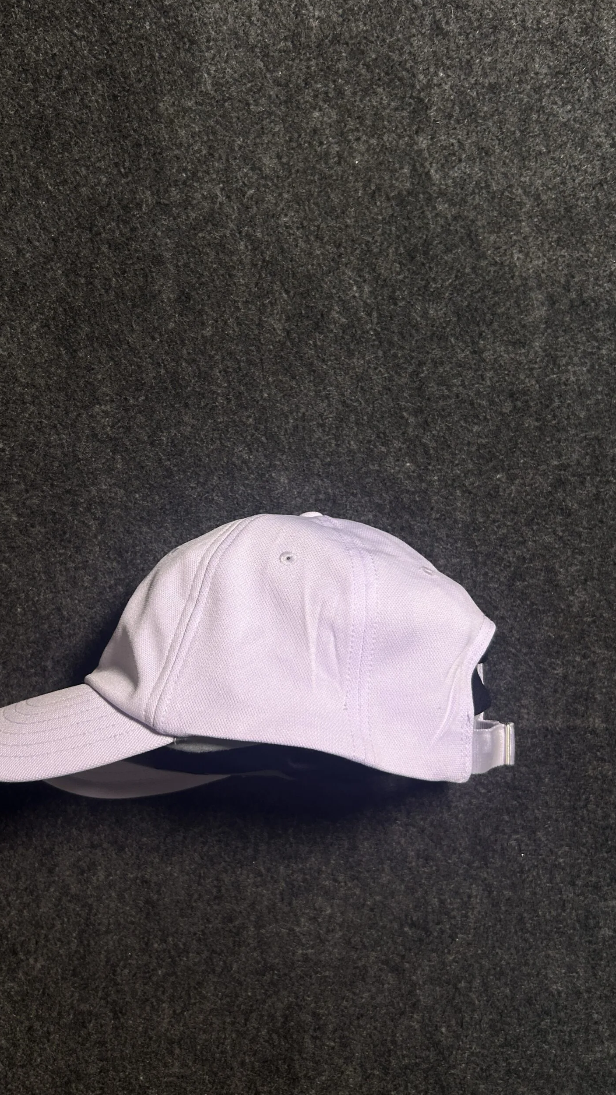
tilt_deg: -77.2
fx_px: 842
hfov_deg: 40.1
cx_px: 254
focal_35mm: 29
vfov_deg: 66.1
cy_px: 538
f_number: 1.5
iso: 80
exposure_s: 1/50
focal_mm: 5.7
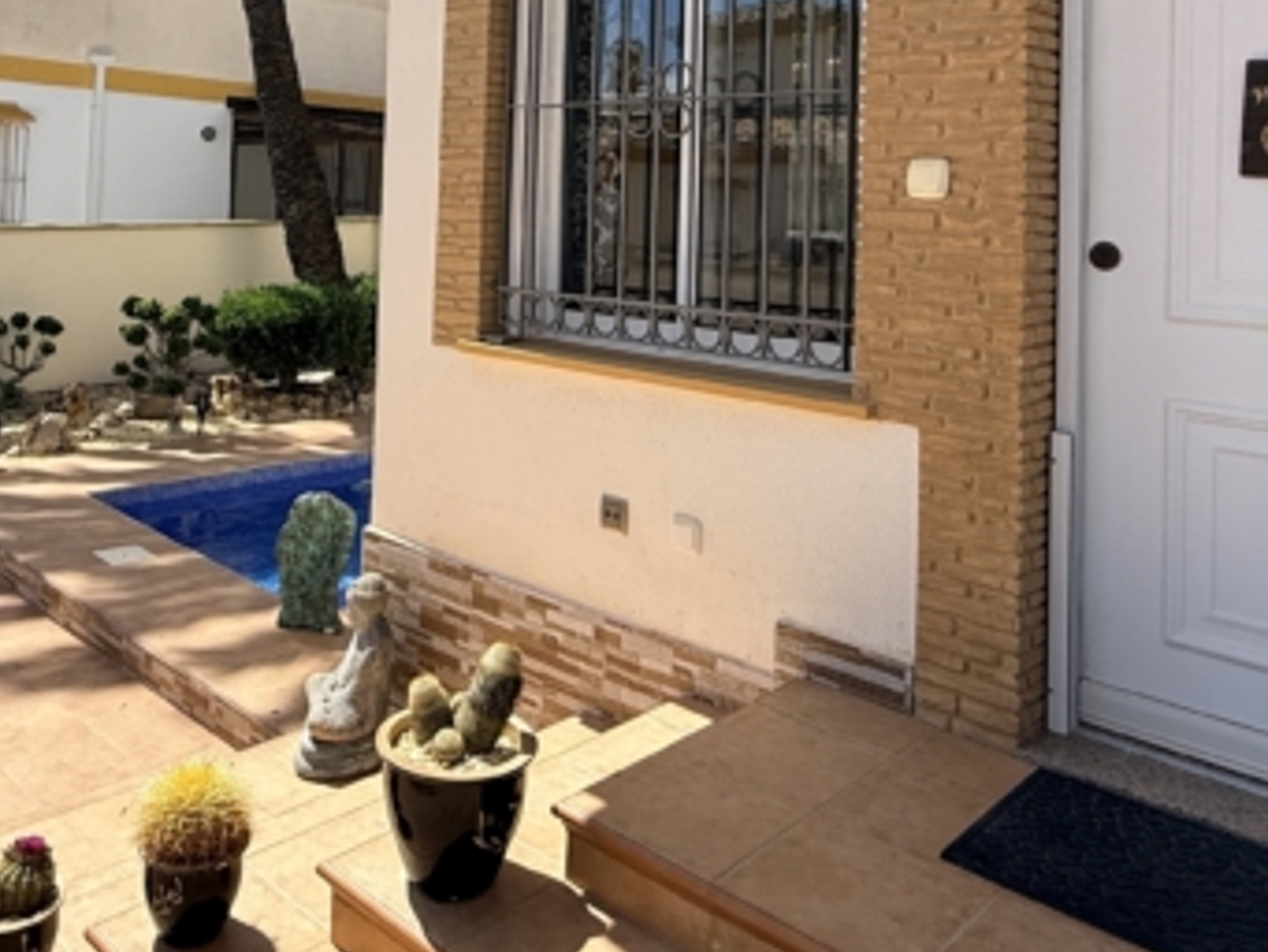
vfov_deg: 52.3
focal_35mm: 24
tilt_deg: +2.9
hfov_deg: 70.0
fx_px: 879
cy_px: 160
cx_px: 450
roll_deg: -1.2
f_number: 2.2
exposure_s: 1/1848
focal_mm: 2.22
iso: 50
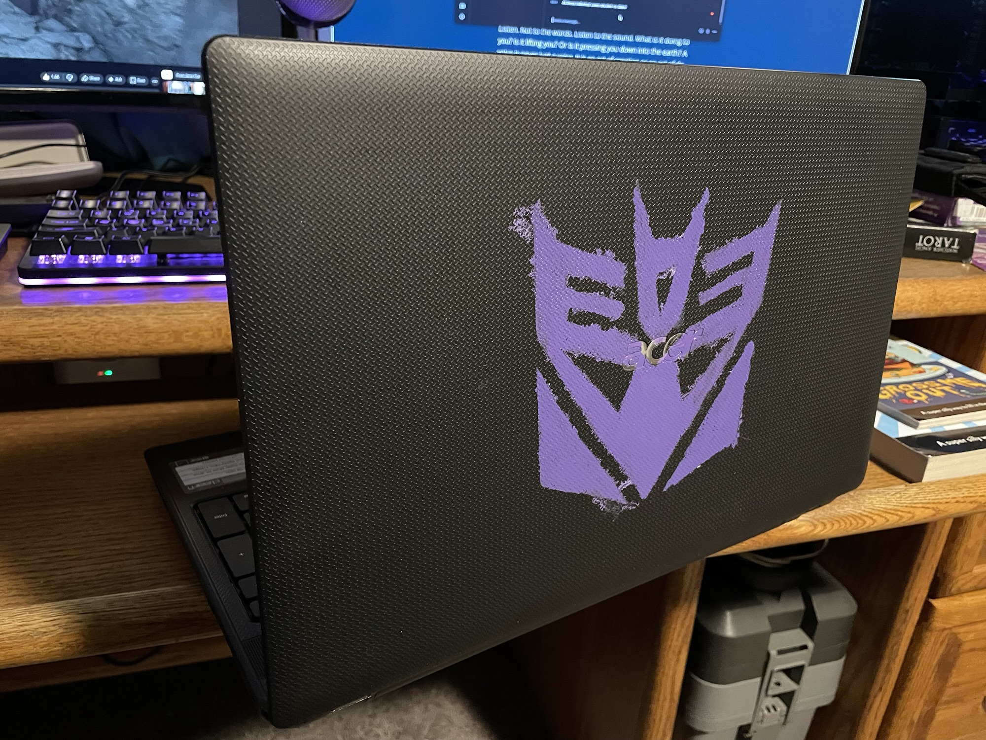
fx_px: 741
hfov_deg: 67.3
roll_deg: -4.6
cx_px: 493
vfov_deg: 53.1
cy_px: 370
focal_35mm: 26
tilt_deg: -22.1
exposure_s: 1/30
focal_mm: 4.2
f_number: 1.6
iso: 1000
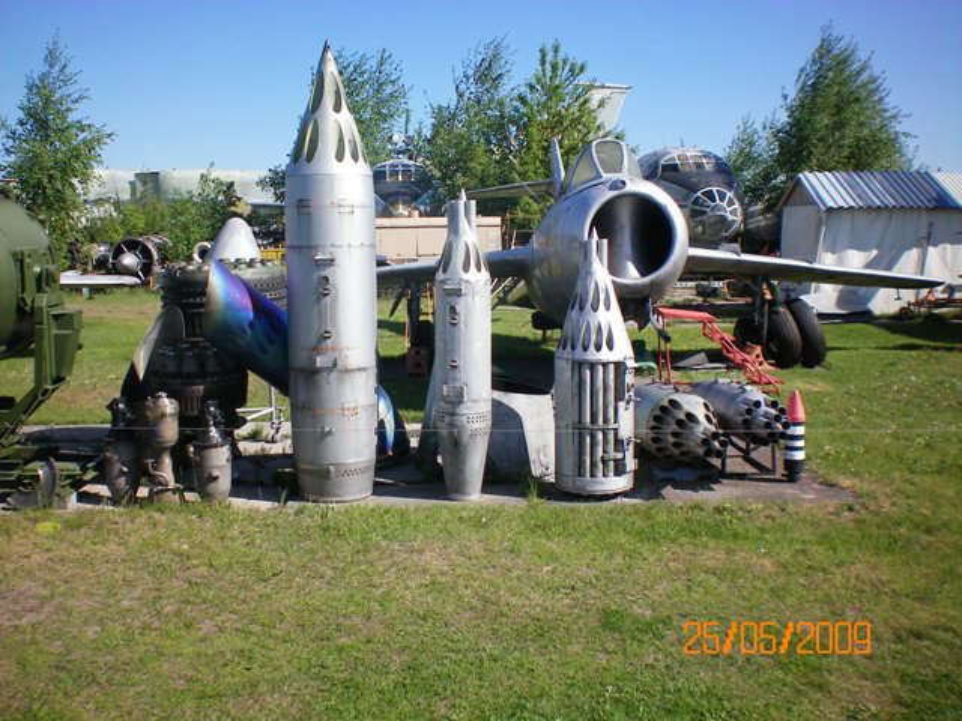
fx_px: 1056
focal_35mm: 38
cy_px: 360
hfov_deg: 49.0
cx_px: 481
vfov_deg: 37.7
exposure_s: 1/400
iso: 64
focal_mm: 6.3
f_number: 4.6
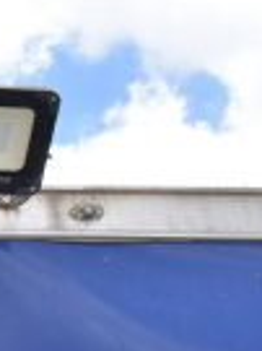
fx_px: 1587
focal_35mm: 157
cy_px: 344
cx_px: -412
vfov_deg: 12.5
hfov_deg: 8.5
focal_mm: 24
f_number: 9
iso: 200
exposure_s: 1/320
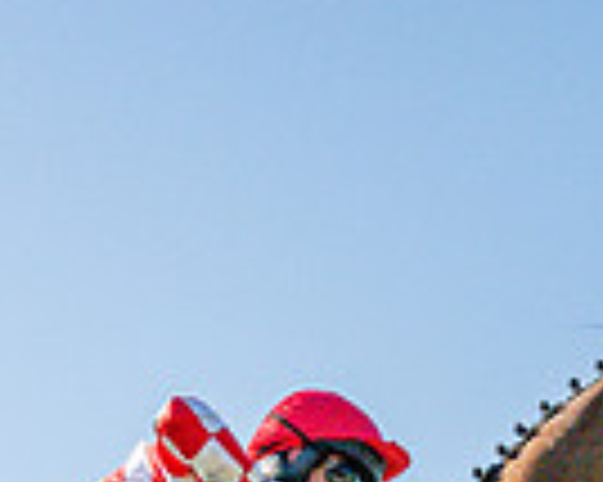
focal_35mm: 114
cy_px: 981
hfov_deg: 16.8
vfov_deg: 12.0
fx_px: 2033
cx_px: 182
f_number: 9
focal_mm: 24
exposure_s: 1/2000
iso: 400
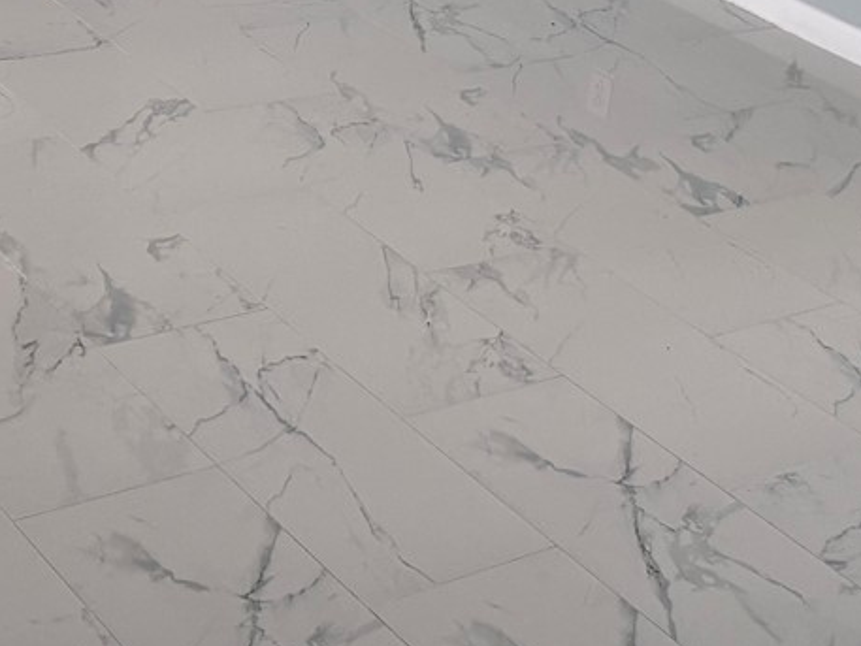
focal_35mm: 84
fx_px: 2090
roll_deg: -7.3
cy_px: -369
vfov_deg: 15.9
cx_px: 132
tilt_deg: -11.1
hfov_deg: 22.8
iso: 200
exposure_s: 1/198
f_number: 1.78
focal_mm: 6.76
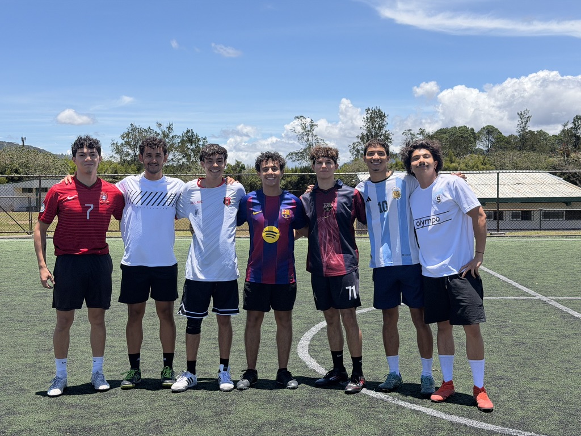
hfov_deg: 39.7
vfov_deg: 30.3
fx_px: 806
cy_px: 218
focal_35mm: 48
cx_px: 290
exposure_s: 1/4329
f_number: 1.78
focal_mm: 6.76
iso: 64
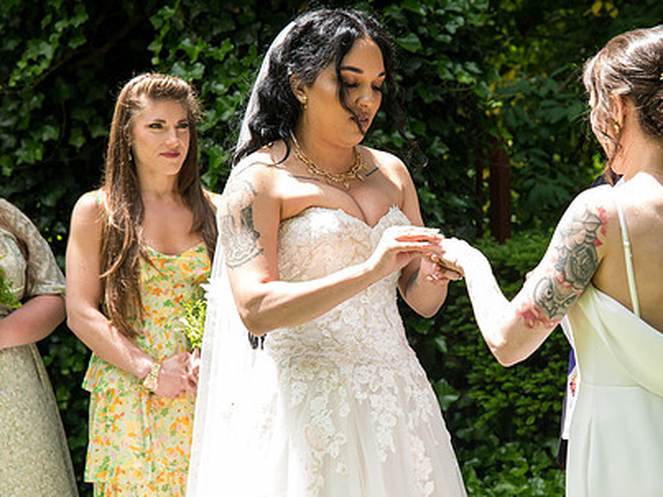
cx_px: 426
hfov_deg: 20.2
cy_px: 299
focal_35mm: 97
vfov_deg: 15.2
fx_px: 1857
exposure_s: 1/400
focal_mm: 70
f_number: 5
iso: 500
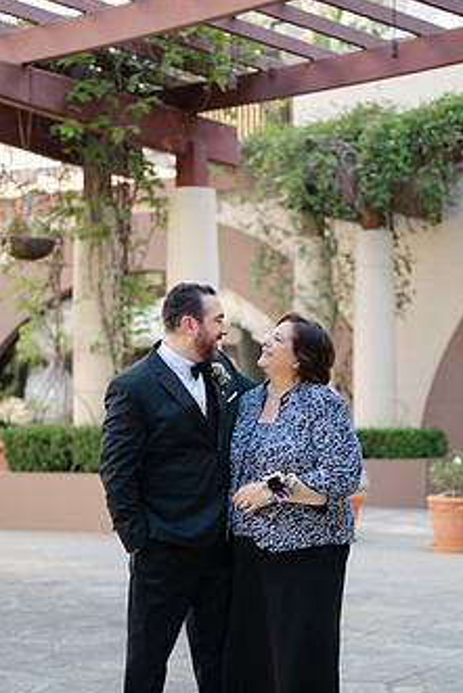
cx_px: 212
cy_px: 465
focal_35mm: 68
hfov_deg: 20.0
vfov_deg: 29.4
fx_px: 1310
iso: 64
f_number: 1.8
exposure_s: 1/320
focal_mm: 50
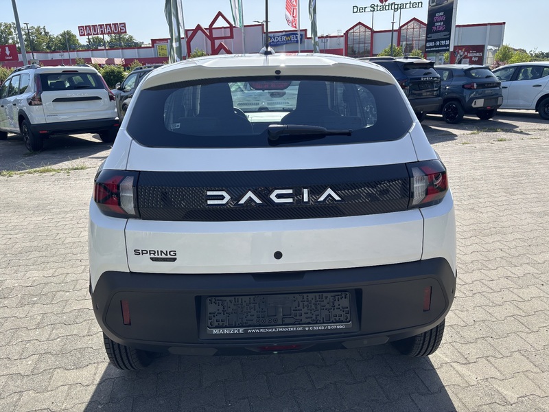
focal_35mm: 26
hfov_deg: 67.3
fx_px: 412
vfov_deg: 53.1
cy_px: 206
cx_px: 274
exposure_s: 1/1667
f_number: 1.6
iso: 50
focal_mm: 5.96
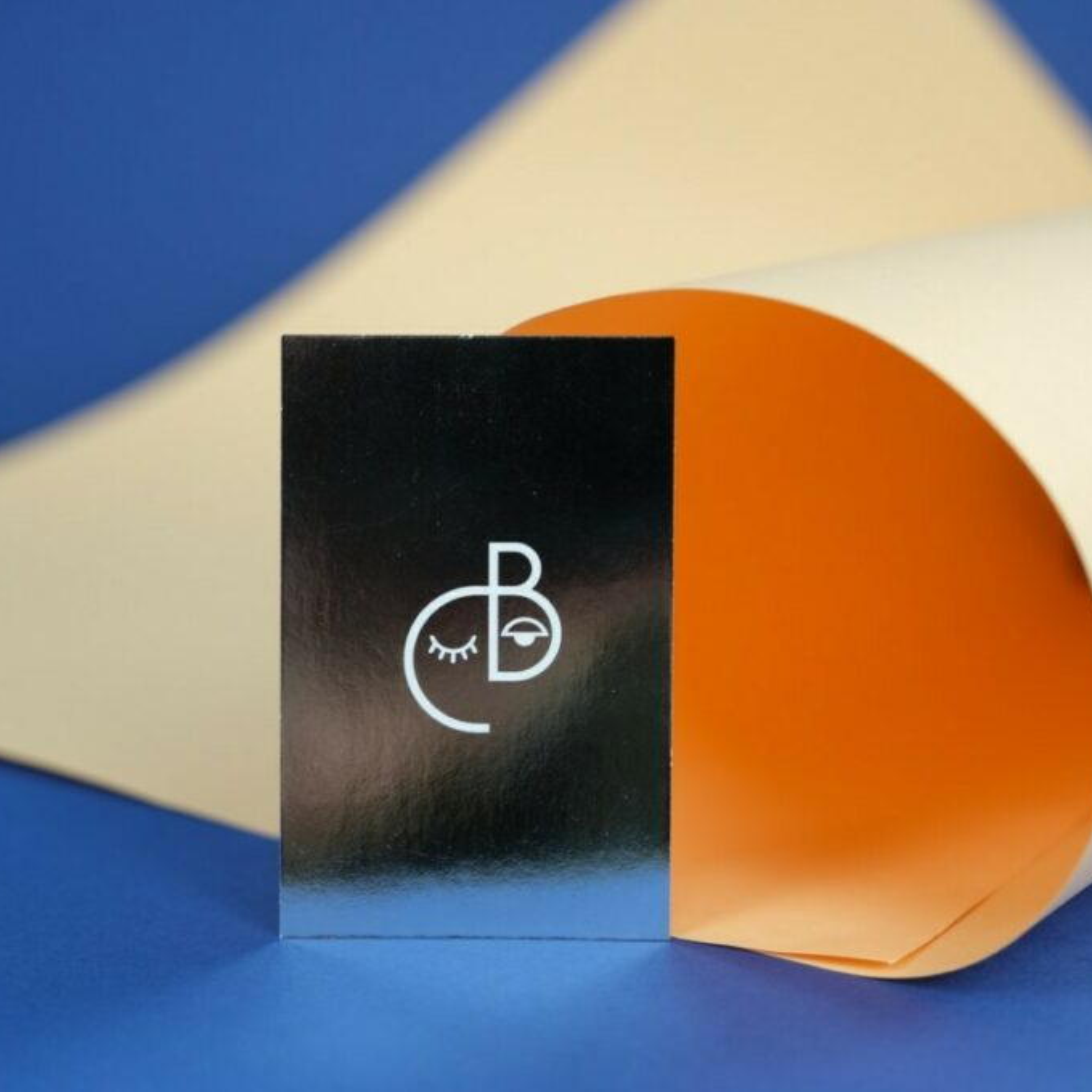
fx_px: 2284
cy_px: 545
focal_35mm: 64
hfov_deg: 26.9
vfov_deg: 26.9
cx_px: 495
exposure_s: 1/56
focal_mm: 33.2
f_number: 2.8
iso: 160
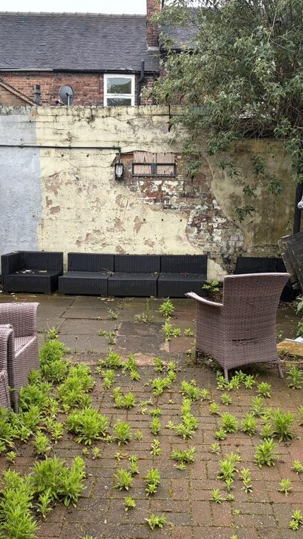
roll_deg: -2.1
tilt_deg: -11.4
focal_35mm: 38
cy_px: 271
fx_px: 543
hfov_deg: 31.2
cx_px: 165
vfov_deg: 52.8
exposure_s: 1/185
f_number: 1.6
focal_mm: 5.96
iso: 40
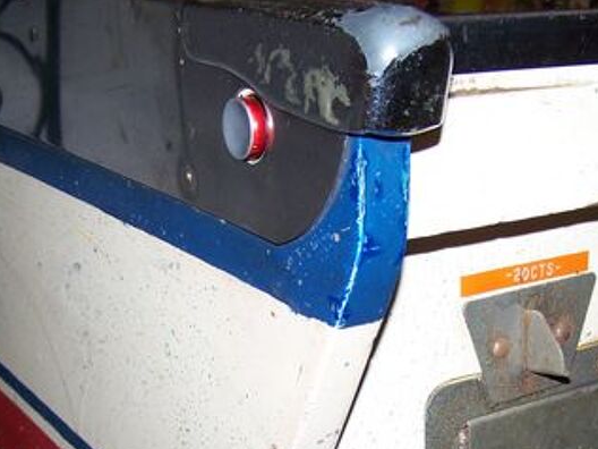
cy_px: 388
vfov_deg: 20.1
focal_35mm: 72
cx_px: 327
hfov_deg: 27.0
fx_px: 1244
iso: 80
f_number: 2.8
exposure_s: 1/60
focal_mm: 6.3
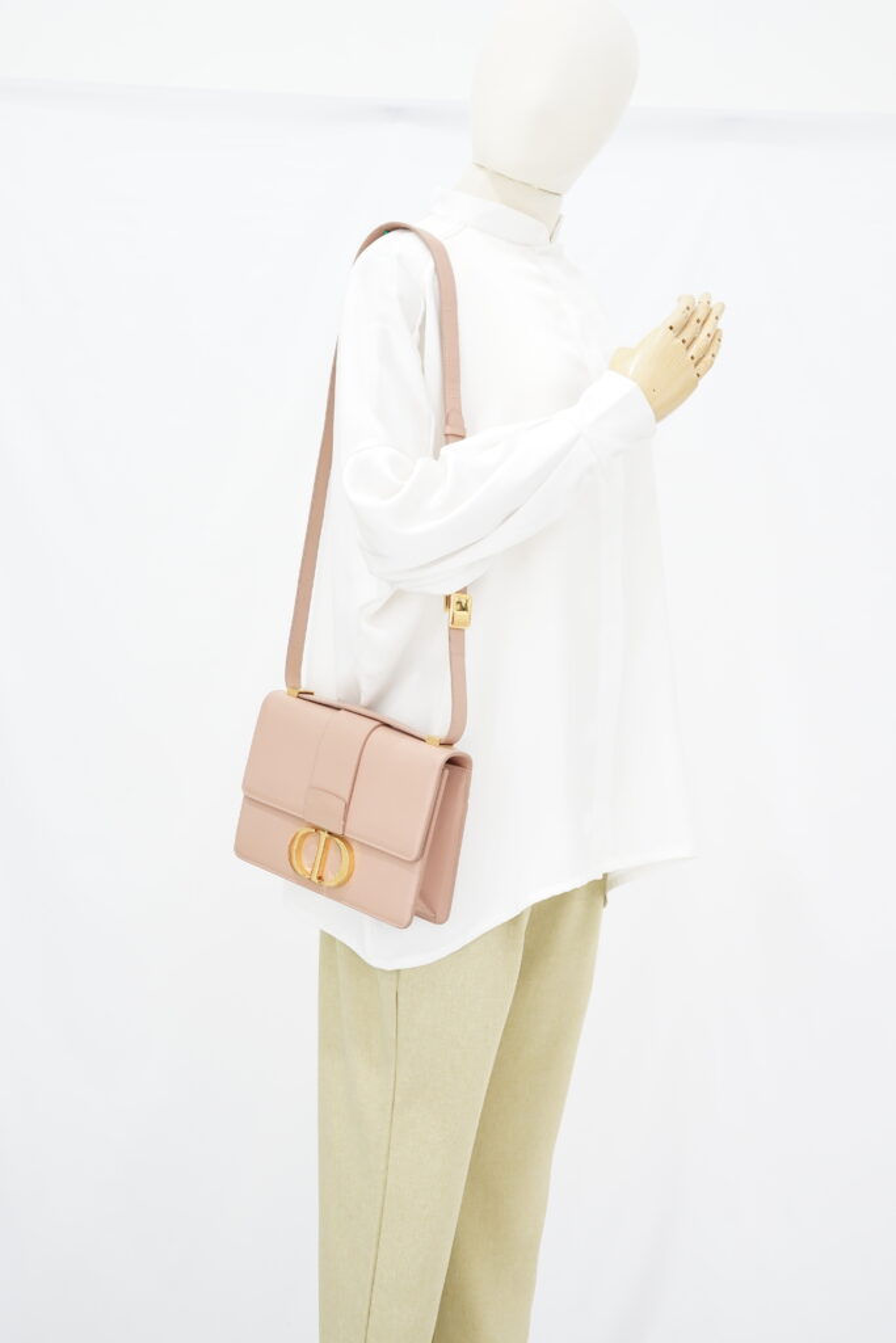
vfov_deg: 39.6
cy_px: 672
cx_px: 448
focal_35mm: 50
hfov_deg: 27.0
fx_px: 1866
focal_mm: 50
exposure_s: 1/10
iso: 640
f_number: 5
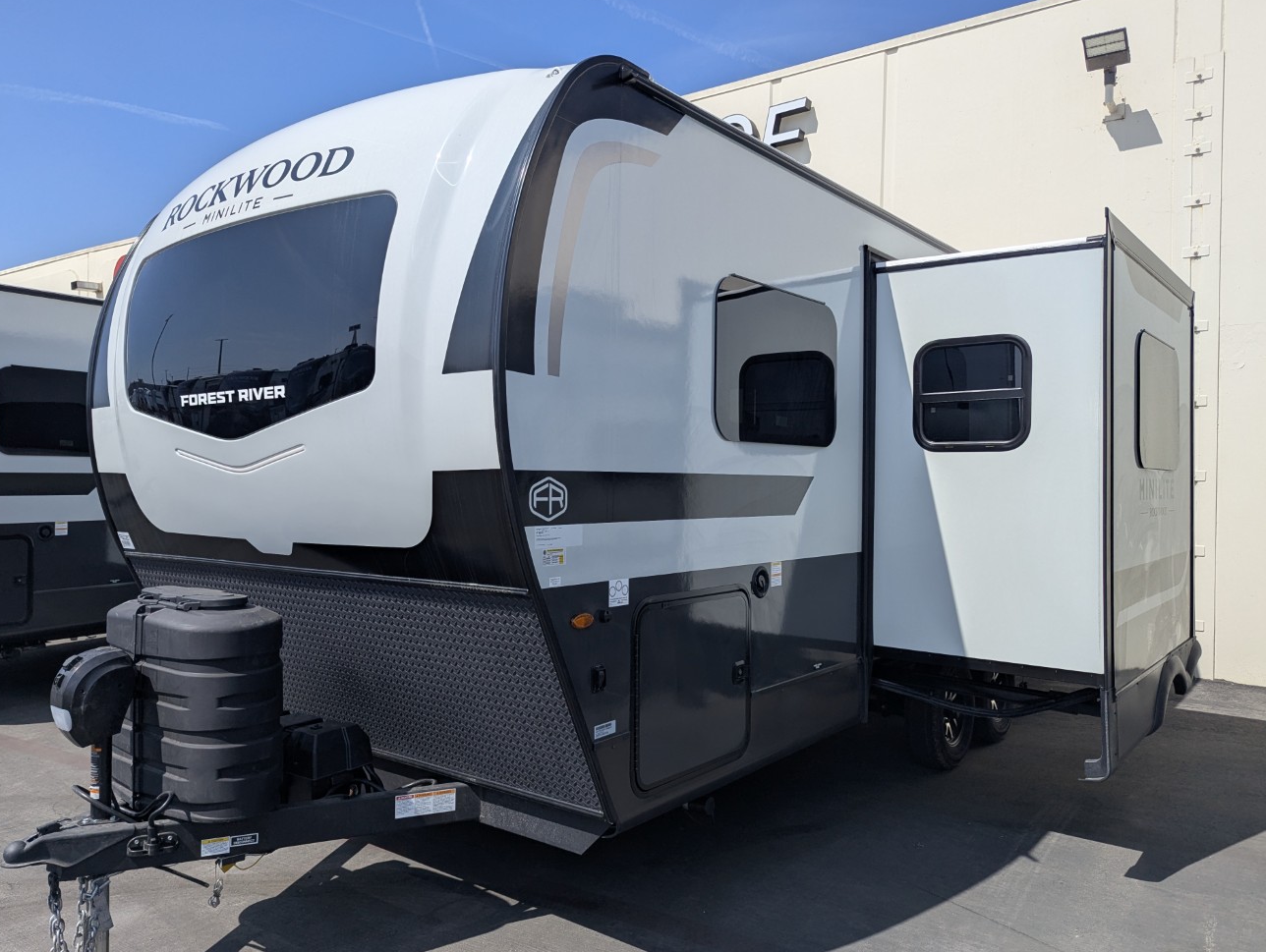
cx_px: 599
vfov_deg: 53.1
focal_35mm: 26
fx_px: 952
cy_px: 493
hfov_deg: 67.2
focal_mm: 6.81
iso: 49
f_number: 1.85
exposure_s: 1/3236
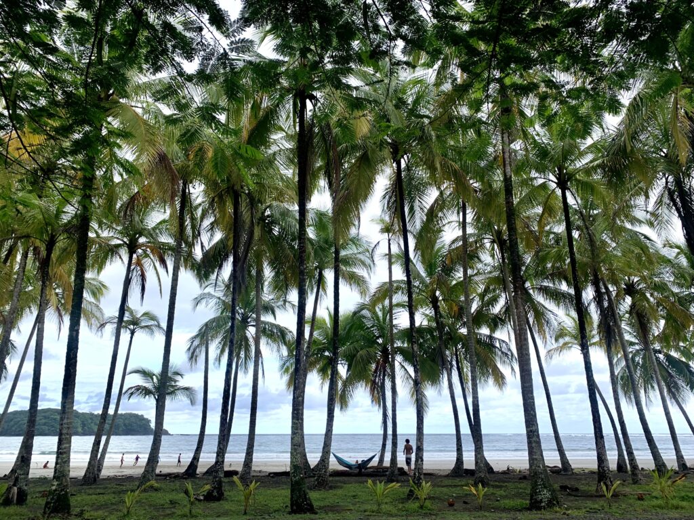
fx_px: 521
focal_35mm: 26
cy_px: 260
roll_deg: -0.5
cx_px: 347
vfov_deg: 53.1
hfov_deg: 67.3
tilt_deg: +19.3
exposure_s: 1/945
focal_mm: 4.25
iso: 25
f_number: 1.8
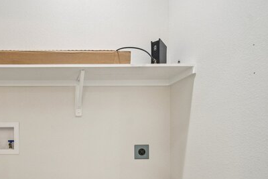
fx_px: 179
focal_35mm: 24
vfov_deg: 50.5
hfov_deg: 68.1
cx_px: 62
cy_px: 138
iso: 400
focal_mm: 10
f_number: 8
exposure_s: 1/13
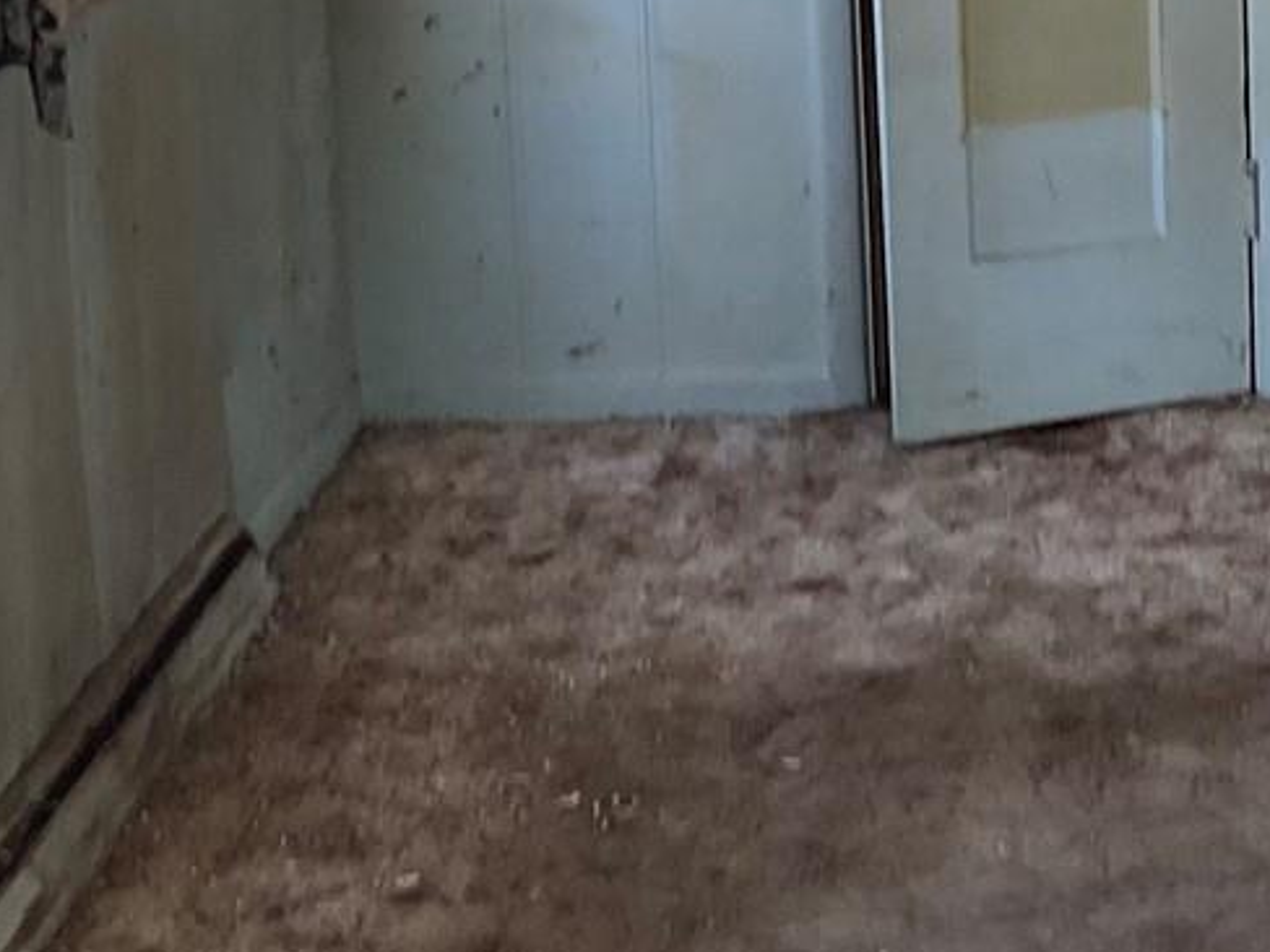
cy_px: -133
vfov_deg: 15.1
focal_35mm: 95
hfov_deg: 20.5
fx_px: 3485
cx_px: 903
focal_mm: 3
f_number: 1.8
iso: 40
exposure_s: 1/60
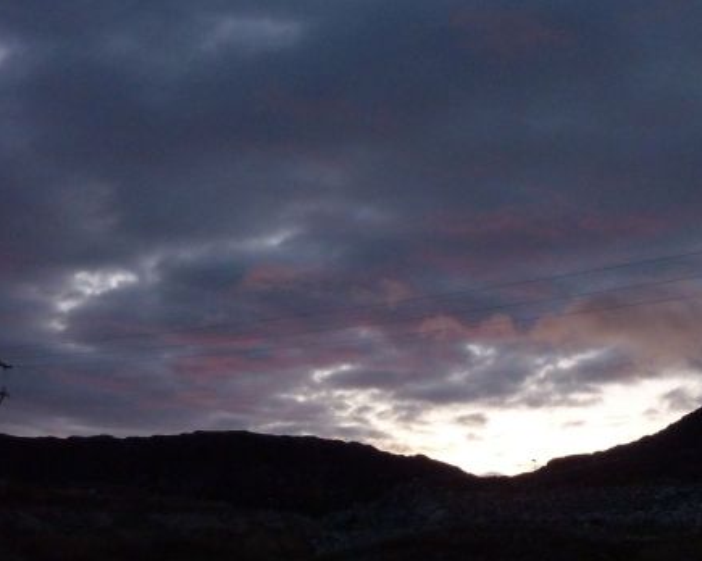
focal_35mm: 52
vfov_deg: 29.1
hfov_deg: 35.7
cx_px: 449
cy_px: 248
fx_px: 1080
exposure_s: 1/125
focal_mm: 4.7
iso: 200
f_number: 3.4
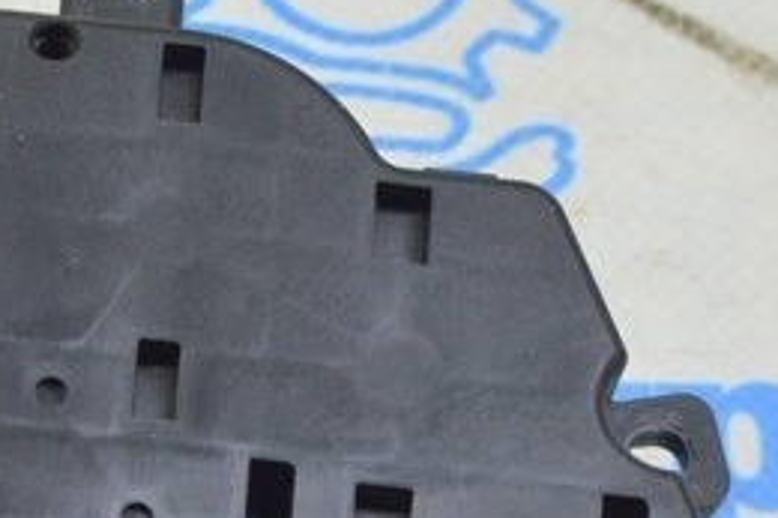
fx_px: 4341
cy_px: 642
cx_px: 108
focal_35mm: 201
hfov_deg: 10.2
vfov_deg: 6.8
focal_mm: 34
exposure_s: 1/20
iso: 400
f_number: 5.6
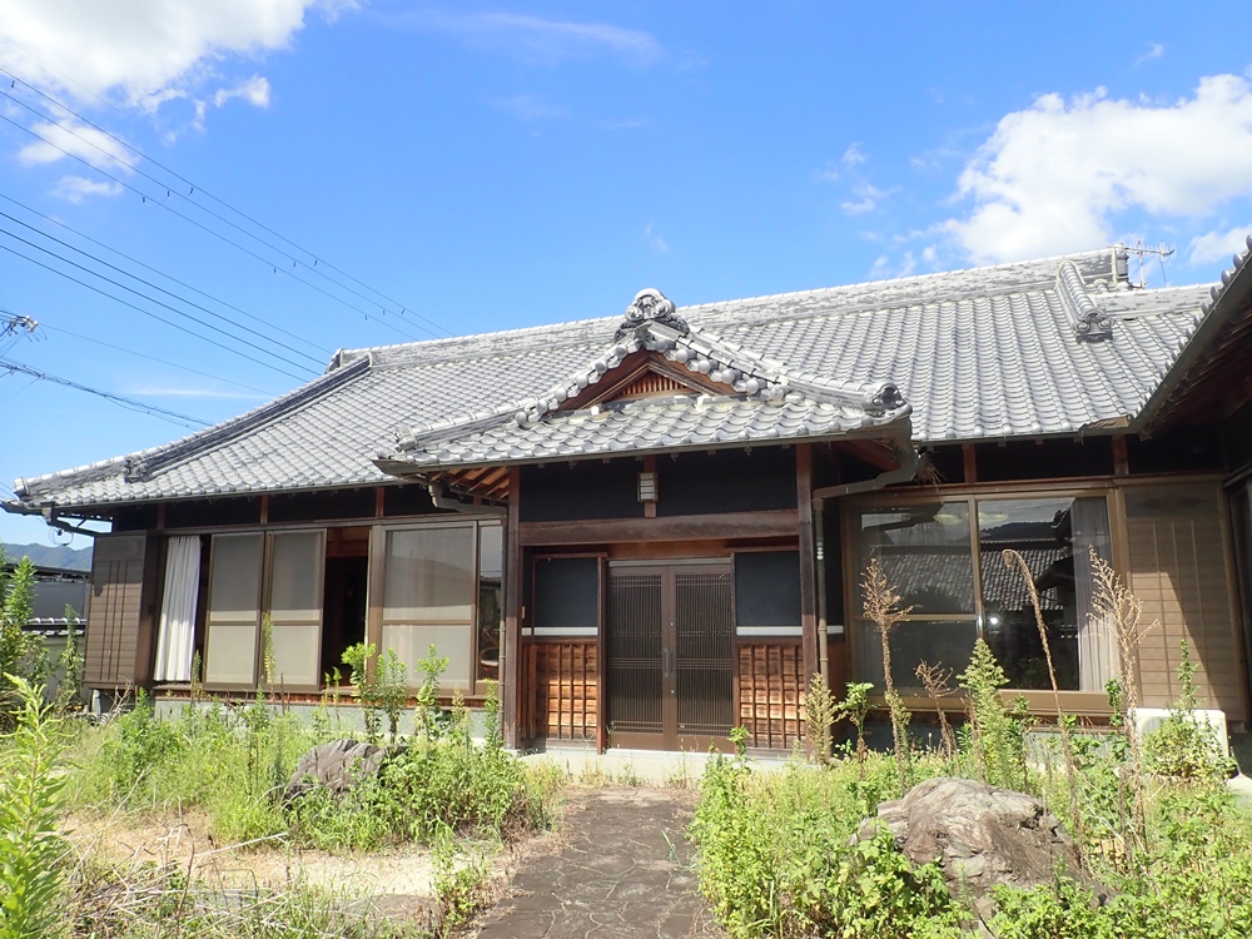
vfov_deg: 54.9
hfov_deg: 69.4
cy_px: 470
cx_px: 626
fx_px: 904
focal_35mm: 25
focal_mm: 4.5
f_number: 2.8
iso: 100
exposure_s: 1/800
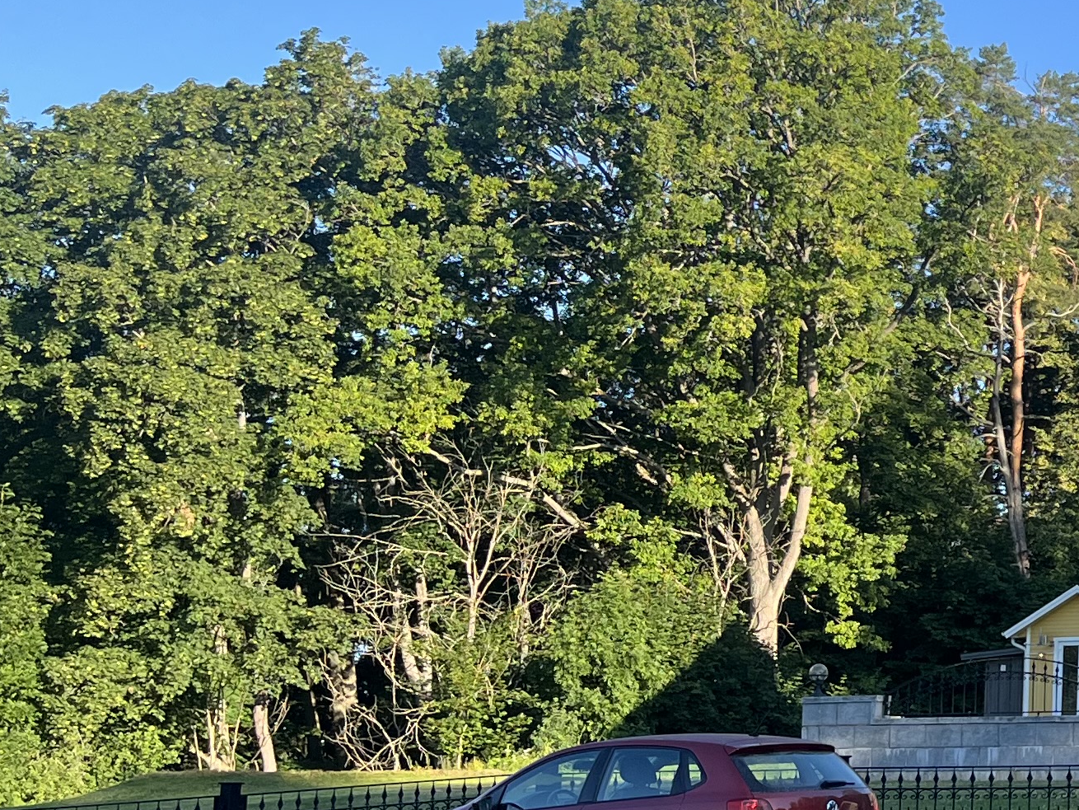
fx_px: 2494
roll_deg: +0.3
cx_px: 1504
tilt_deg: +7.1
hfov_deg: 21.4
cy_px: 396
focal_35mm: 80
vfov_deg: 18.4
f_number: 1.6
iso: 50
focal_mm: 5.1
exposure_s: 1/1238
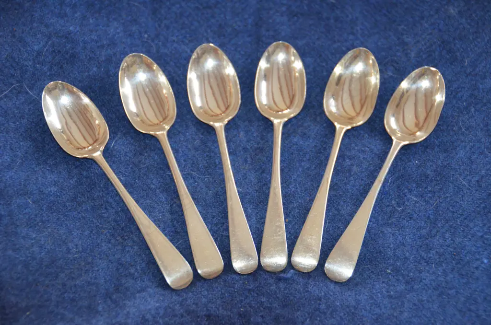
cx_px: 246
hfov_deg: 21.0
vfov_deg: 14.0
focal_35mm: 98
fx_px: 1327
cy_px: 162
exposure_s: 1/60
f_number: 5
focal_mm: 65
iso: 2000
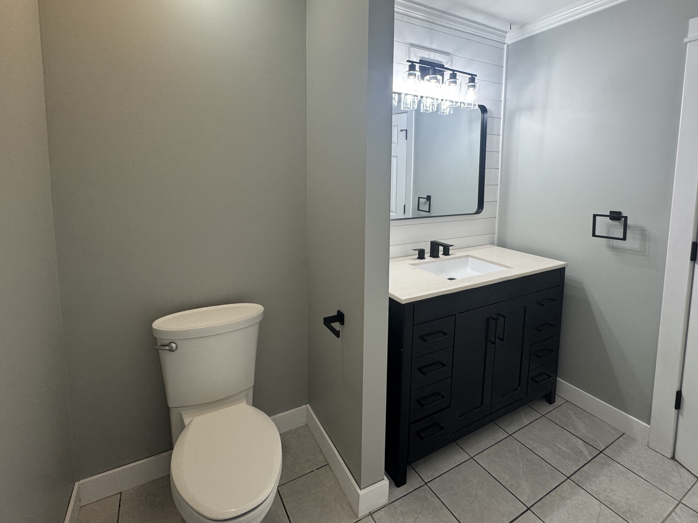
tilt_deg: -6.9
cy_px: 208
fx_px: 343
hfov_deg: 91.0
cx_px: 350
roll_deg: +0.0
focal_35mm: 17
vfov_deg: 73.9
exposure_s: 1/120
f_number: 2.2
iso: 200
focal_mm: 2.22
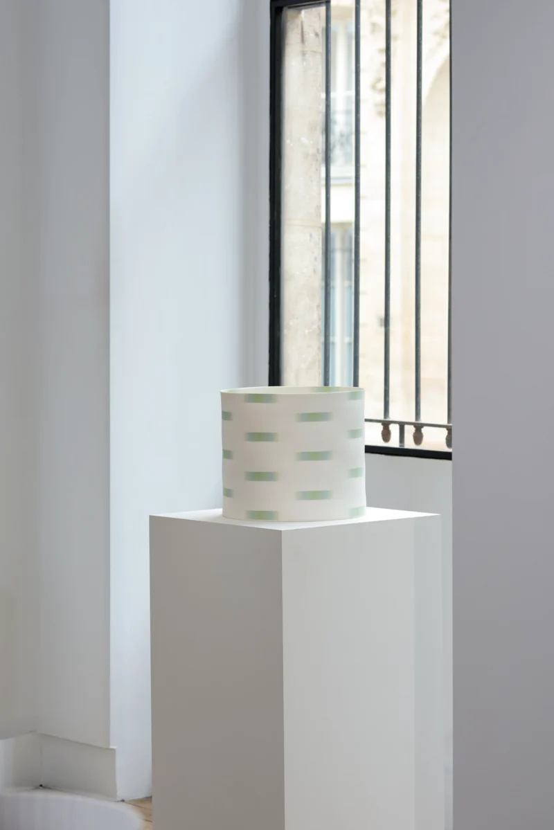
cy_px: 415
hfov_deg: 13.7
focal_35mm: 100
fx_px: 2307
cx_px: 277
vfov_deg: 20.4
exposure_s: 1/50
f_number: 5.6
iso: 400
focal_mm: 100
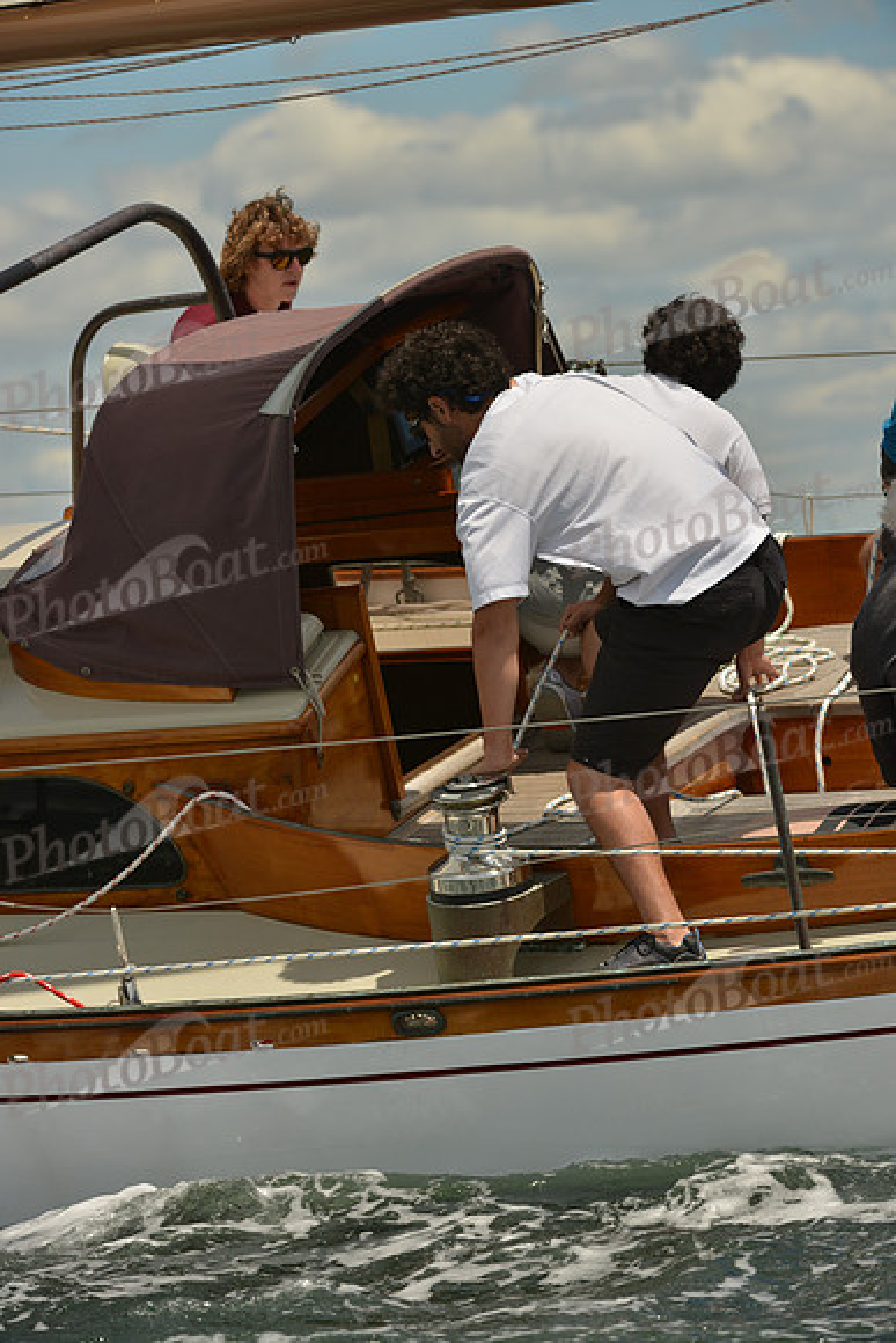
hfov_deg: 6.9
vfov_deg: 10.3
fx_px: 7462
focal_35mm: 200
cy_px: 672
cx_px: 448
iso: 200
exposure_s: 1/1000
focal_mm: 200
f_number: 7.1
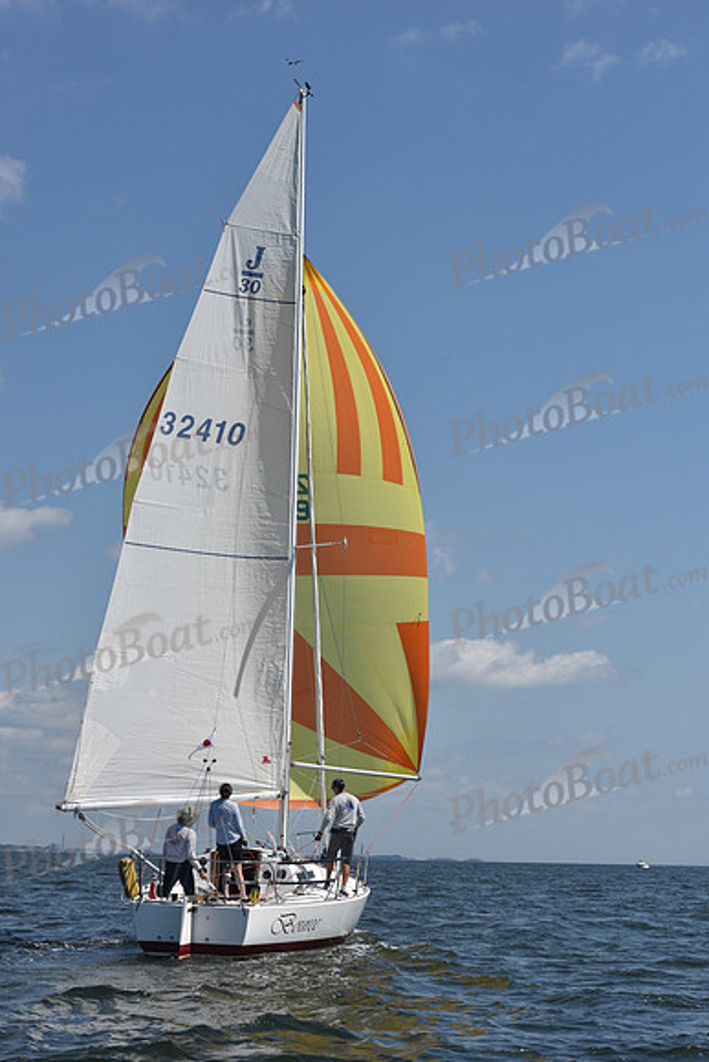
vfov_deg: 28.8
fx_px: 2067
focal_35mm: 70
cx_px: 354
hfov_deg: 19.5
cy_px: 531
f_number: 11
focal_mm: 70
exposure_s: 1/1250
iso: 320
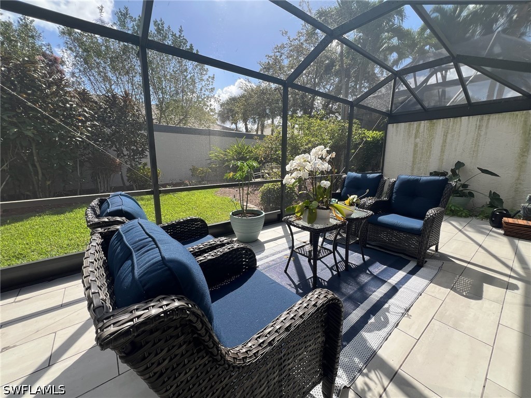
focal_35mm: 13
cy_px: 199
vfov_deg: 89.9
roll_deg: -0.6
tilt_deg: -11.8
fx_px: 199
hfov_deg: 106.2
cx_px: 266
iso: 32
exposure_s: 1/547
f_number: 1.8
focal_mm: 1.57
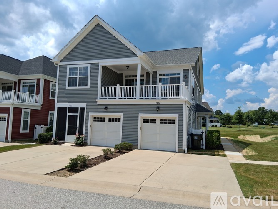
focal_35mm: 26
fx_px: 209
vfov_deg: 53.0
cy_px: 104
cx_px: 139
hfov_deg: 67.3
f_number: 1.8
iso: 25
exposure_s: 1/668
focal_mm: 3.98
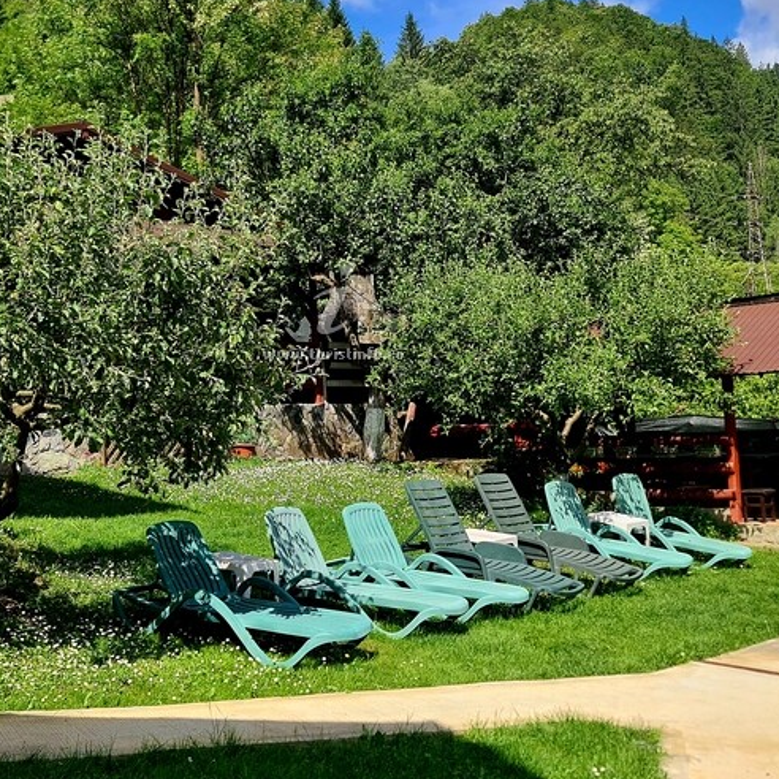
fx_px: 1171
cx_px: 321
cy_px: 298
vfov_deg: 36.6
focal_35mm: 46
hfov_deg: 36.7
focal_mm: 7
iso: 50
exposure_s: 1/667
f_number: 1.8
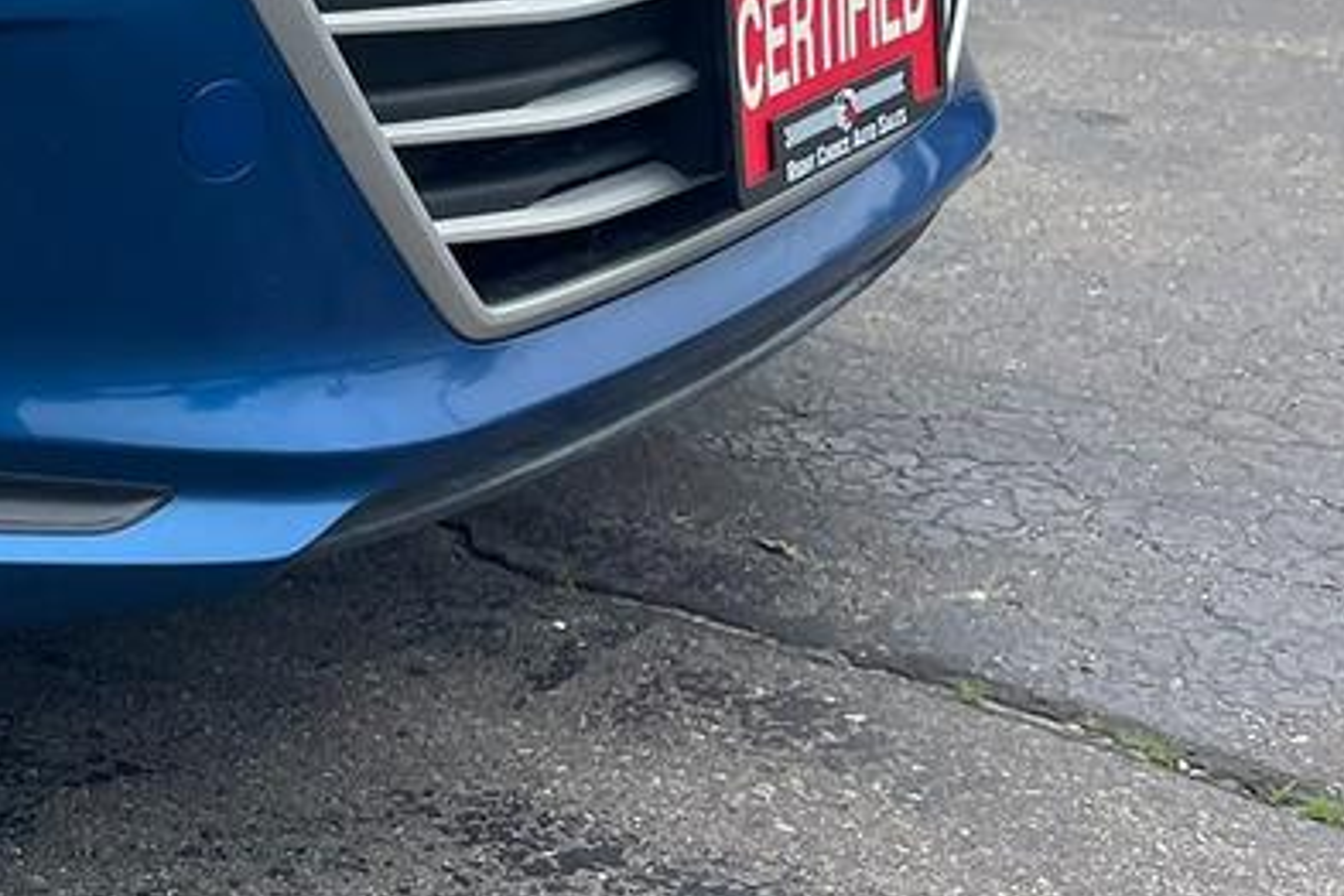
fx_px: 3285
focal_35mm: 88
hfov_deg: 19.4
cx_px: -807
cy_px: -195
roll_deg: +4.7
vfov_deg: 15.0
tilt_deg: -7.9
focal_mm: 4.2
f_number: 1.6
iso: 32
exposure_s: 1/1742
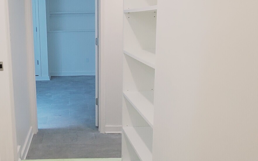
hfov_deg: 52.1
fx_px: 253
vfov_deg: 35.2
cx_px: 70
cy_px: 63
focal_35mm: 36
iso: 125
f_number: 2.2
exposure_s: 1/60
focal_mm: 1.8
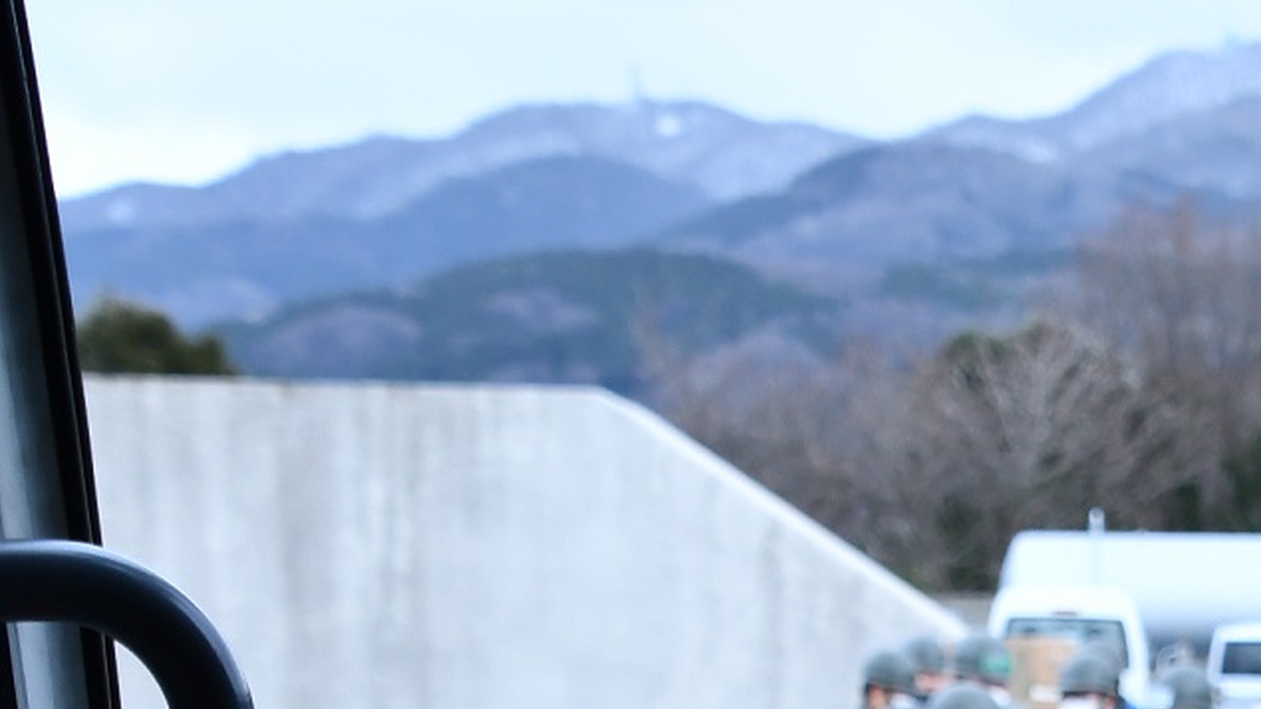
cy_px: 1265
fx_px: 4447
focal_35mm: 133
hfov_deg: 15.4
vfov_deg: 8.8
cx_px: 1620
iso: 400
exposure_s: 1/100
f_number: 5
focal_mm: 28
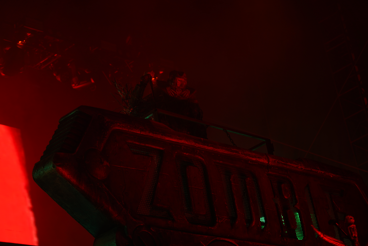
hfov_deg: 19.5
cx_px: 184
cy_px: 123
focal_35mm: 105
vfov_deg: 13.0
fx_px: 1073
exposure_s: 1/125
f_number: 4
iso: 160
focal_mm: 105
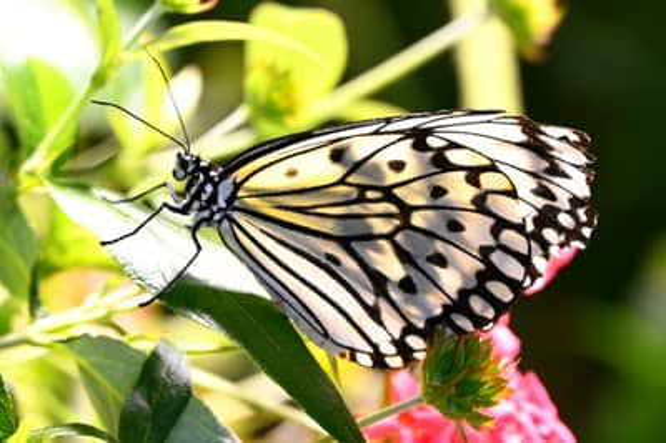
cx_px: 333
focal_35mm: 135
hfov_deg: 15.2
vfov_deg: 10.1
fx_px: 2495
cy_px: 222
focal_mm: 135
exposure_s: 1/100
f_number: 6.3
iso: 800
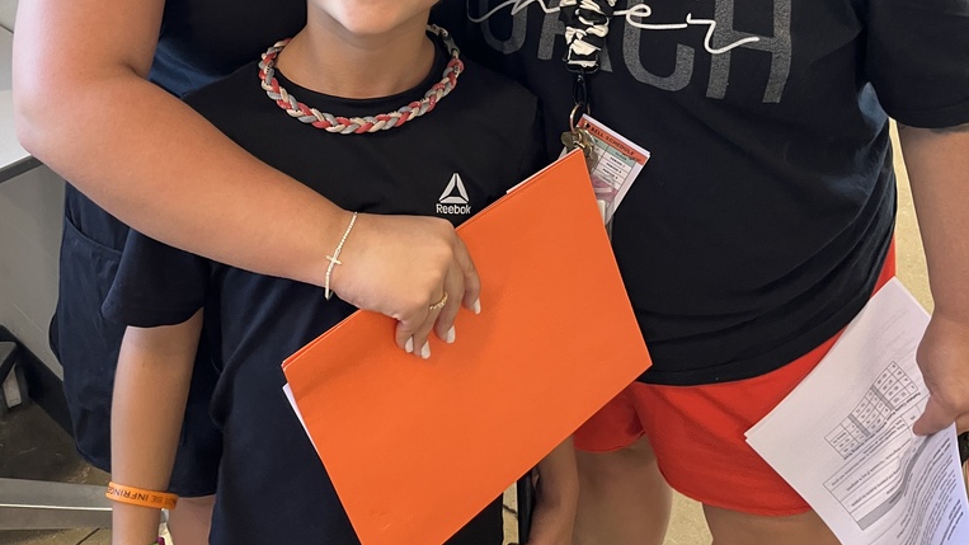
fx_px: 976
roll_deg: -0.8
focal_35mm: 38
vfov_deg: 27.6
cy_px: -98
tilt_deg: -22.7
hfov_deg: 52.8
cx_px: 483
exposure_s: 1/60
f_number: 1.6
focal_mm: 5.1
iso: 160
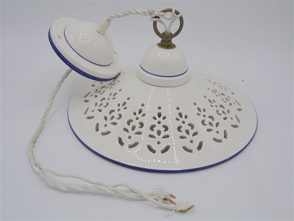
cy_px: 110
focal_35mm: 34
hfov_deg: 54.0
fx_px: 289
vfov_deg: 41.8
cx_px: 147
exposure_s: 1/400
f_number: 4
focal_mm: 6.1
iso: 100
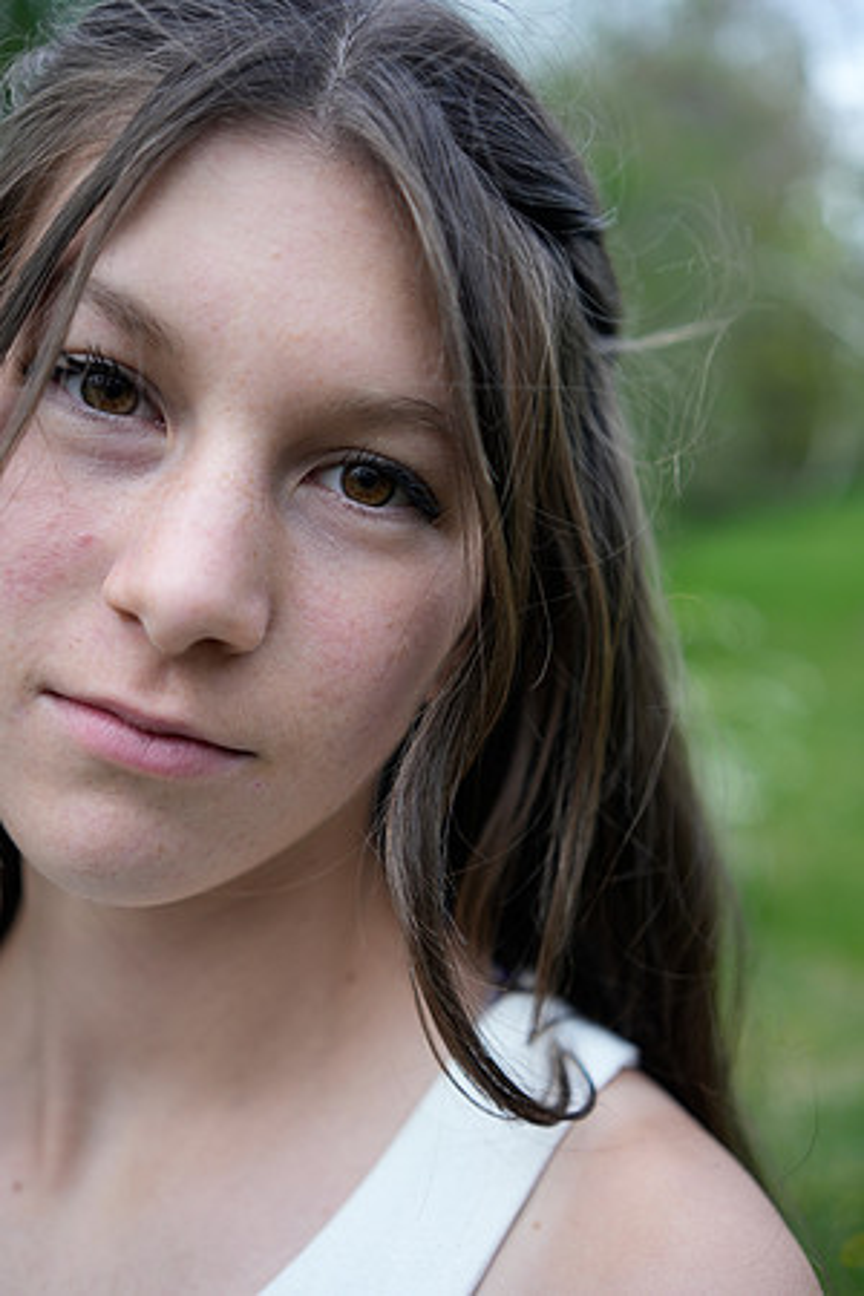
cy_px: 648
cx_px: 432
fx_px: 1260
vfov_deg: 54.4
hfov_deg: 37.9
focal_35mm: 35
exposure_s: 1/400
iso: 400
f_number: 2.8
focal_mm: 35
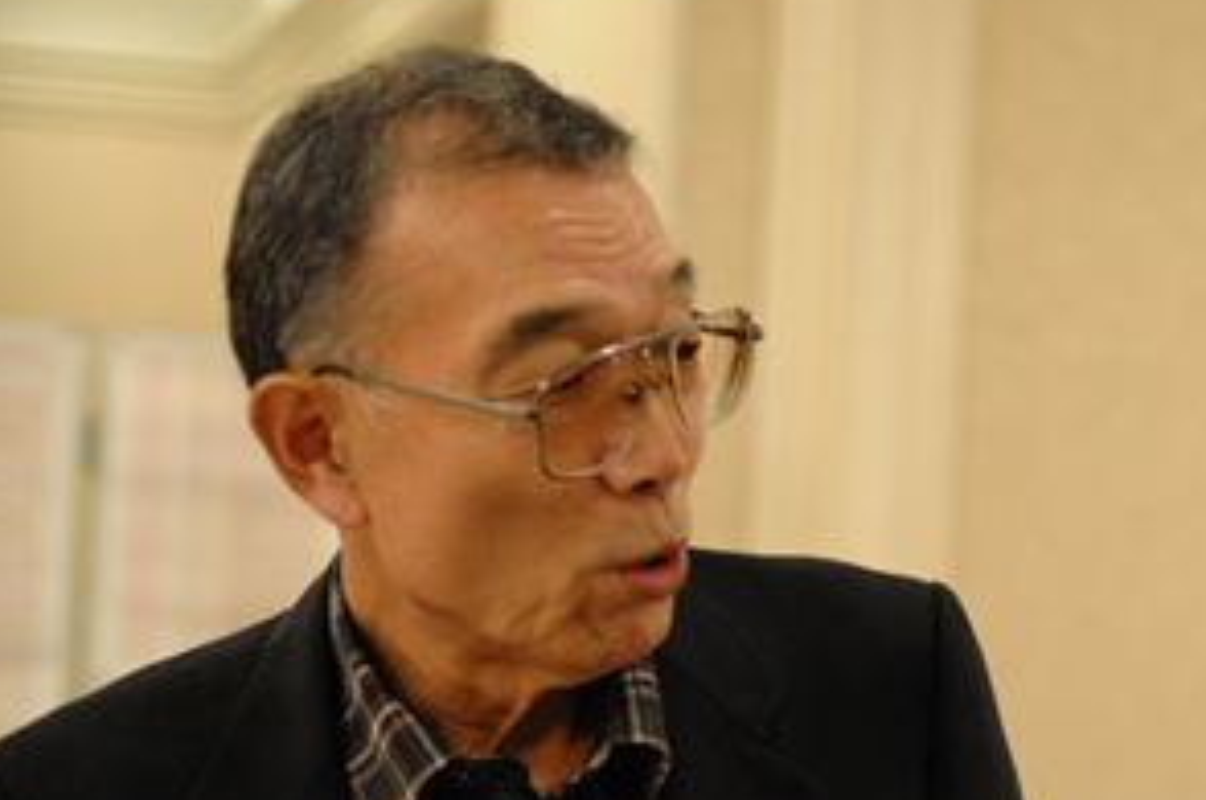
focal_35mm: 109
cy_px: 681
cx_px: 1222
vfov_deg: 12.4
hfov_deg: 18.3
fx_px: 3645
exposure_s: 1/100
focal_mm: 50
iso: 1600
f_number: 2.8
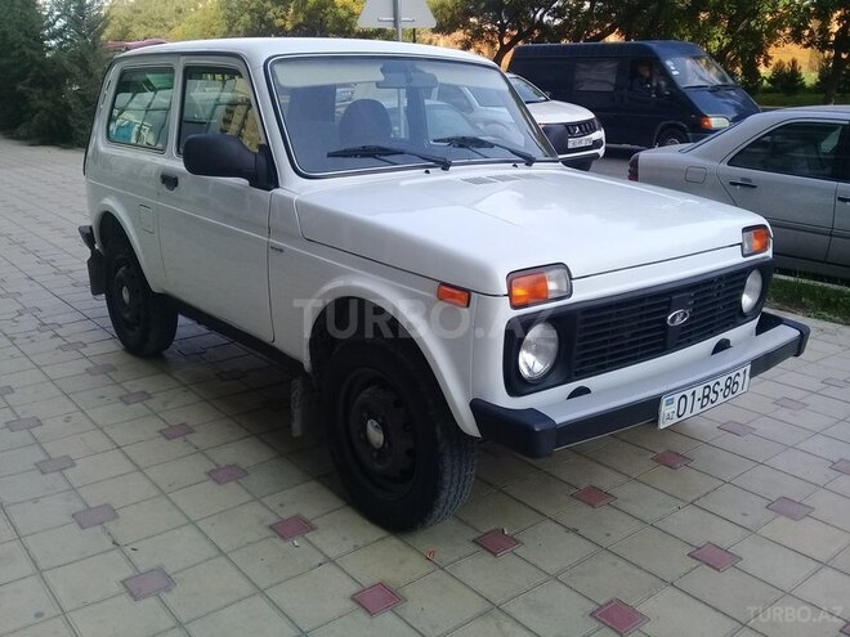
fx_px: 761
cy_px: 318
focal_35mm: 31
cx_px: 425
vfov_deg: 45.4
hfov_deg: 58.4
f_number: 2.2
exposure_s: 1/492
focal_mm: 3.3
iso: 50
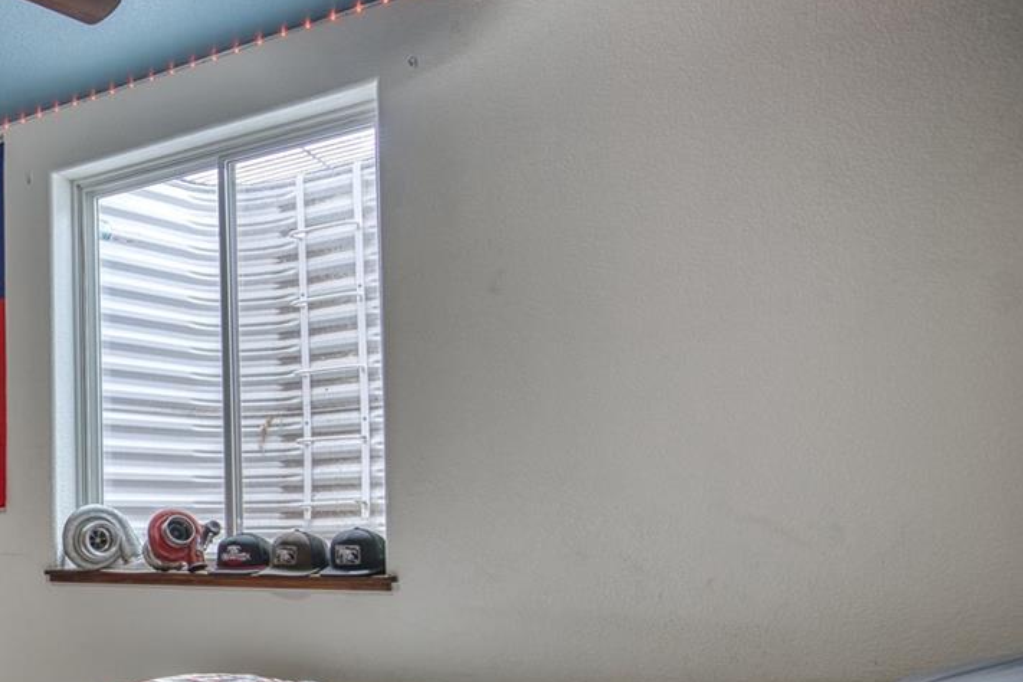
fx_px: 1023
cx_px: -81
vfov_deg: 35.9
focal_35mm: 36
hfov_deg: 42.7
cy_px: 522
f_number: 4
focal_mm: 16
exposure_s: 1/15
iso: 500
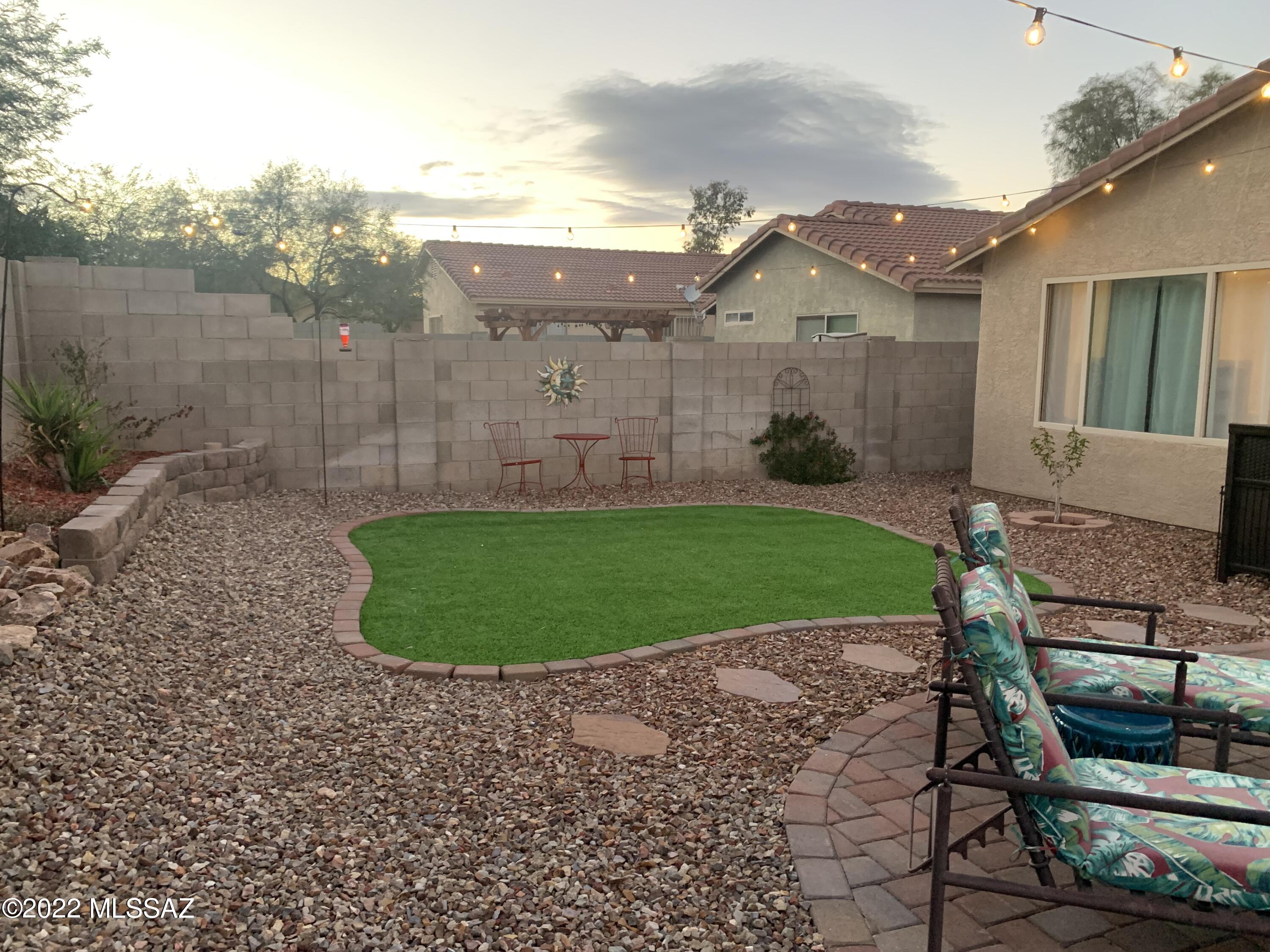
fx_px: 954
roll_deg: -0.5
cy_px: 476
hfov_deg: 67.3
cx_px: 635
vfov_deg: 53.1
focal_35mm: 26
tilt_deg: -7.9
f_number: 1.8
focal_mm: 4.25
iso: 200
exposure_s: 1/60
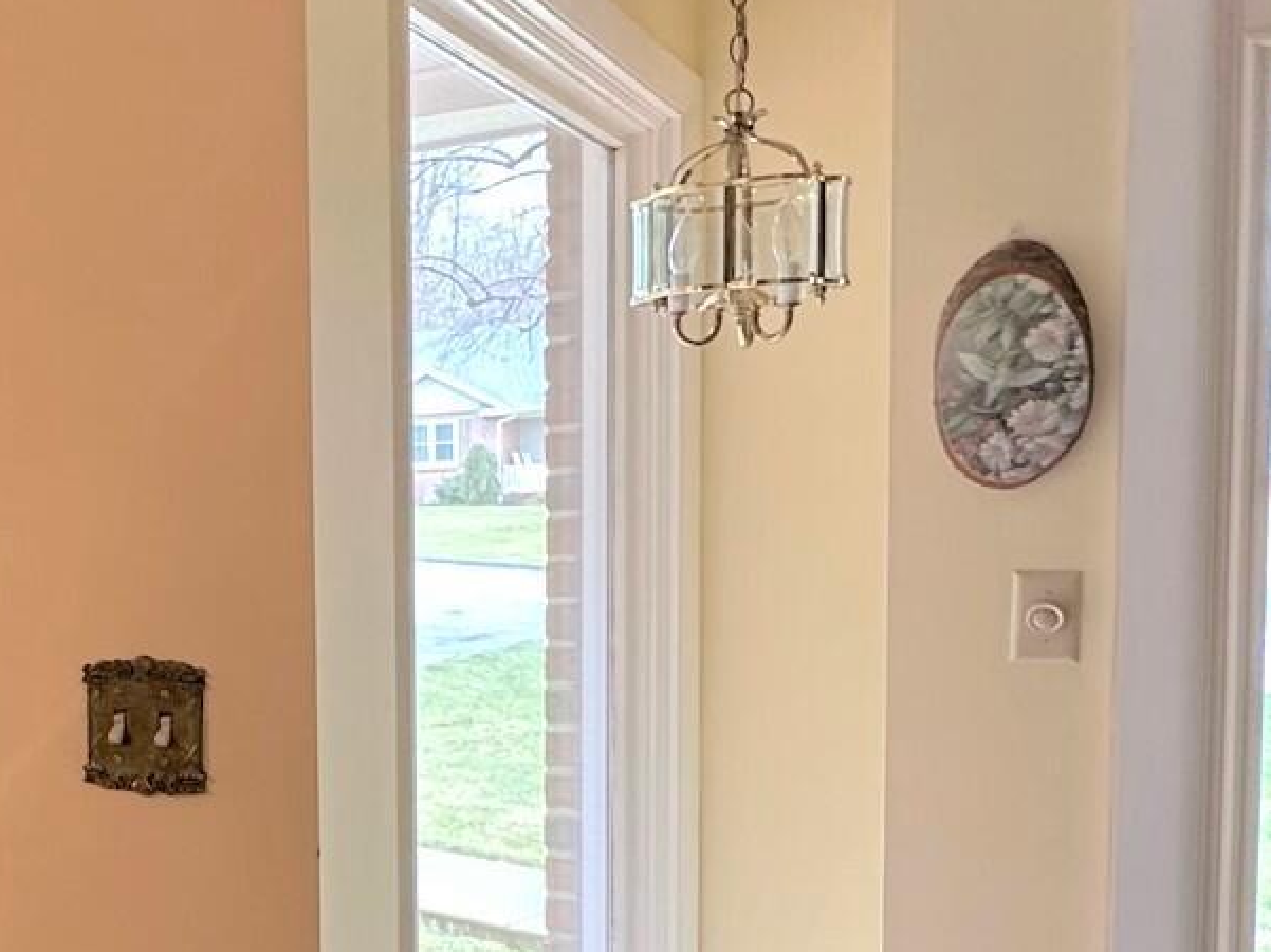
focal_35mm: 47
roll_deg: +2.4
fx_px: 1725
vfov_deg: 30.5
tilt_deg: -5.6
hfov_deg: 34.4
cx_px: -156
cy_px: 664
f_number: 2.2
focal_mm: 2.22
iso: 250
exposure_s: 1/60
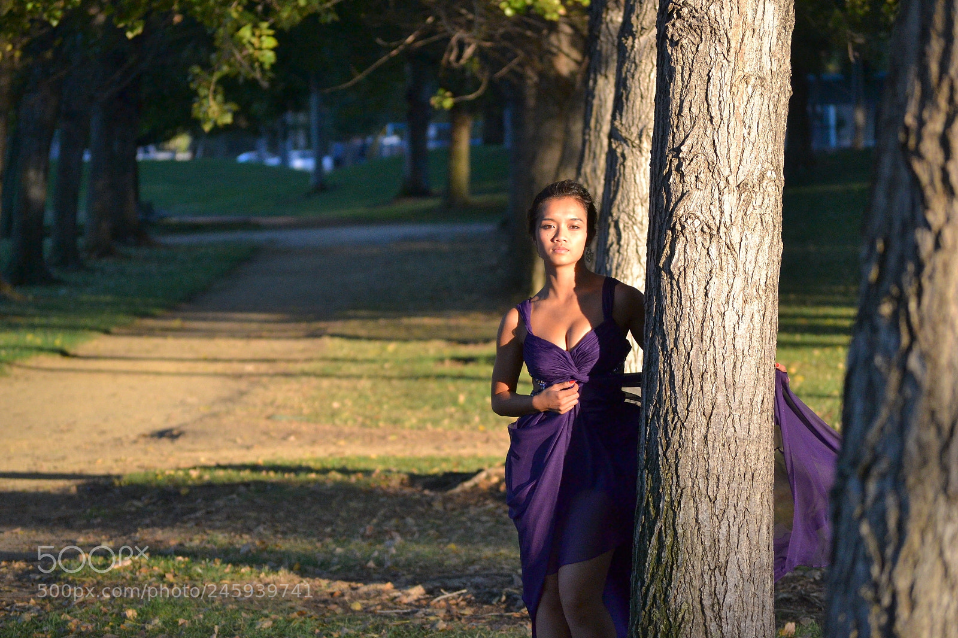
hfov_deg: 12.5
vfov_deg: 8.3
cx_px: 479
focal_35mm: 165
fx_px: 4390
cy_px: 319
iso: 1600
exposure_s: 1/1600
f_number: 4.5
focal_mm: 110
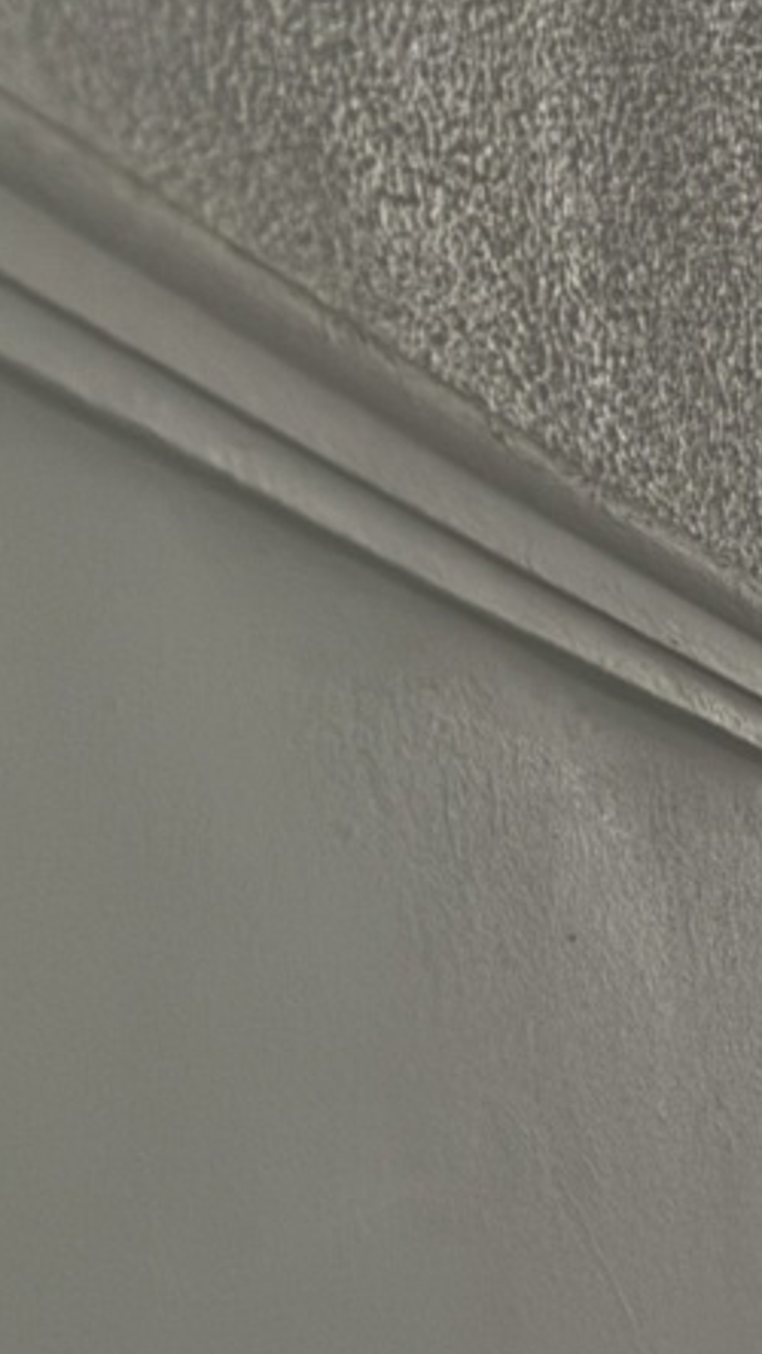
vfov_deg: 16.9
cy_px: 2126
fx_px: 4056
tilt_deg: -45.1
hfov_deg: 9.2
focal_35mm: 113
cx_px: 2063
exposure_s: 1/33
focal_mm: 6.76
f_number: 1.78
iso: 640
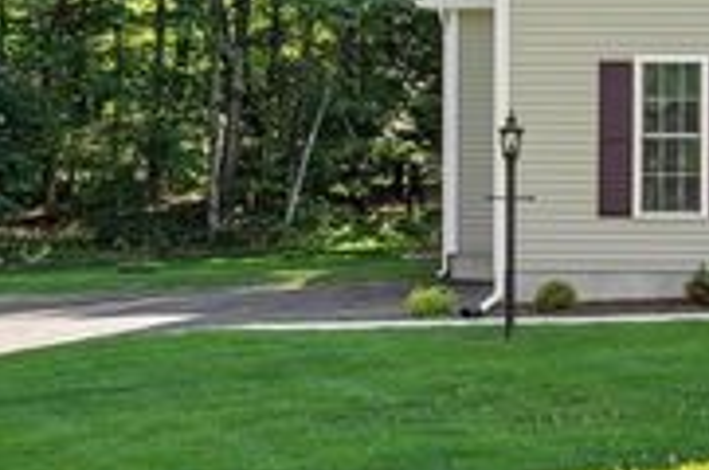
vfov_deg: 14.7
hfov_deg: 21.6
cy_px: -31
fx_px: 1789
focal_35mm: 91
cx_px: 721
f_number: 8
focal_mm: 22
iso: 400
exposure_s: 1/125
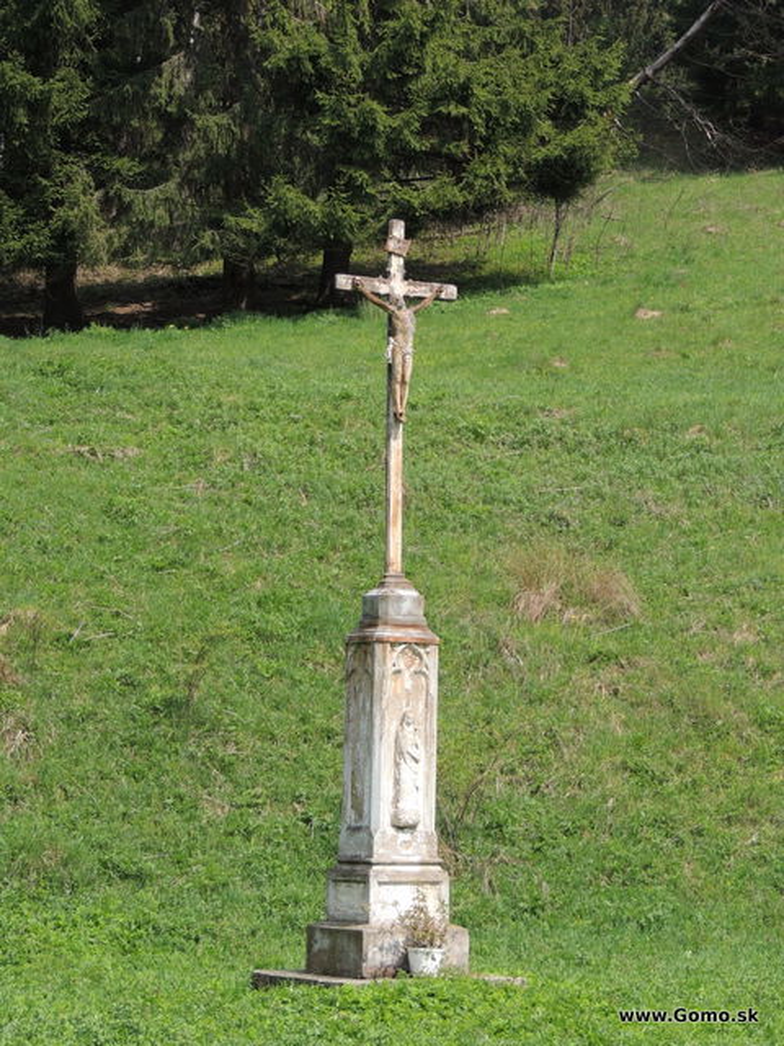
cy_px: 523
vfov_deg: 18.7
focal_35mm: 105
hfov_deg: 14.1
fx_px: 3171
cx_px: 392
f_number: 4.2
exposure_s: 1/500
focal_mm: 18.7
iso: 100
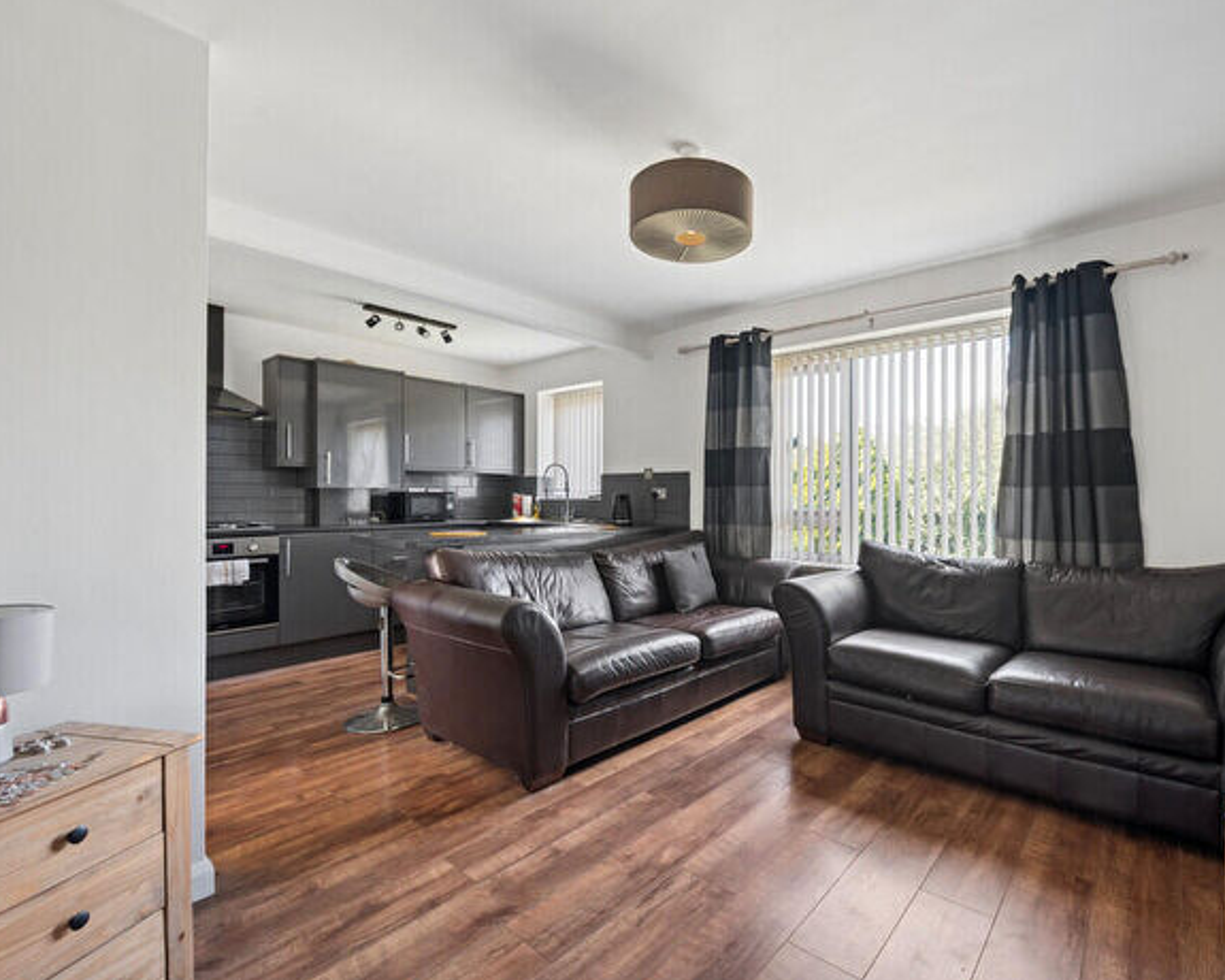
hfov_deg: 92.7
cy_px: 487
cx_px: 684
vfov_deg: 80.4
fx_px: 580
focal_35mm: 16
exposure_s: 1/3.33
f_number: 10
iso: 100
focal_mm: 14
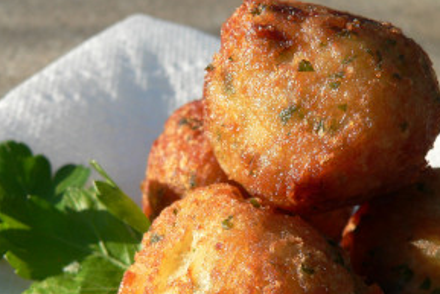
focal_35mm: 56
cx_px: 241
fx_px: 685
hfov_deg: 35.6
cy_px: 241
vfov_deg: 23.8
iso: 80
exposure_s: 1/250
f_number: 4
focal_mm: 6
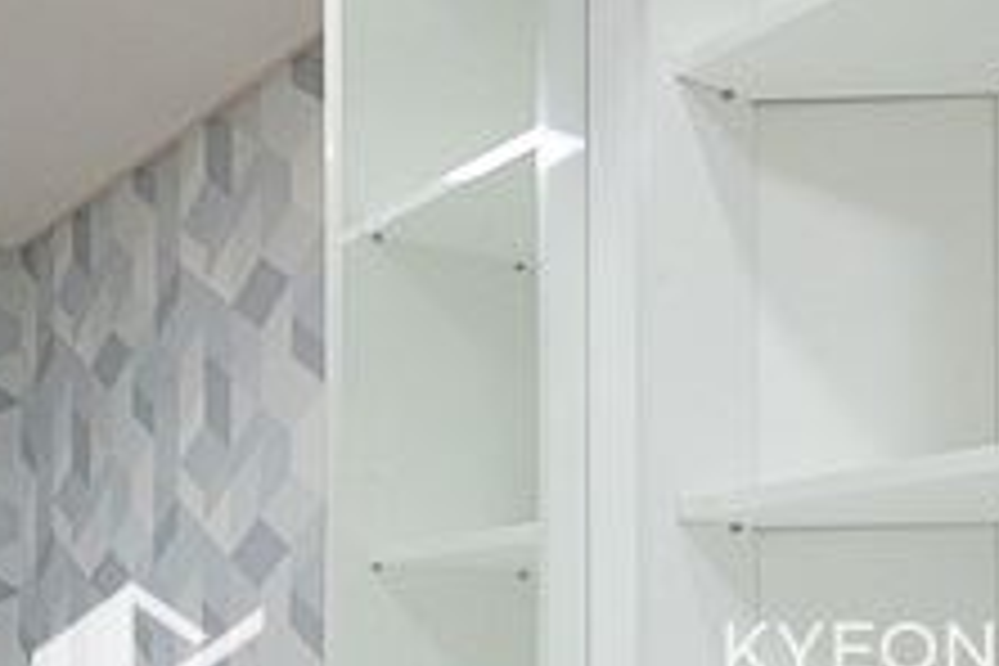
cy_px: 680
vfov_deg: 23.9
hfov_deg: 36.8
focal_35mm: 54
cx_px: 585
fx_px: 1498
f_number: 3.5
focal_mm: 10
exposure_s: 1/100
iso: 800
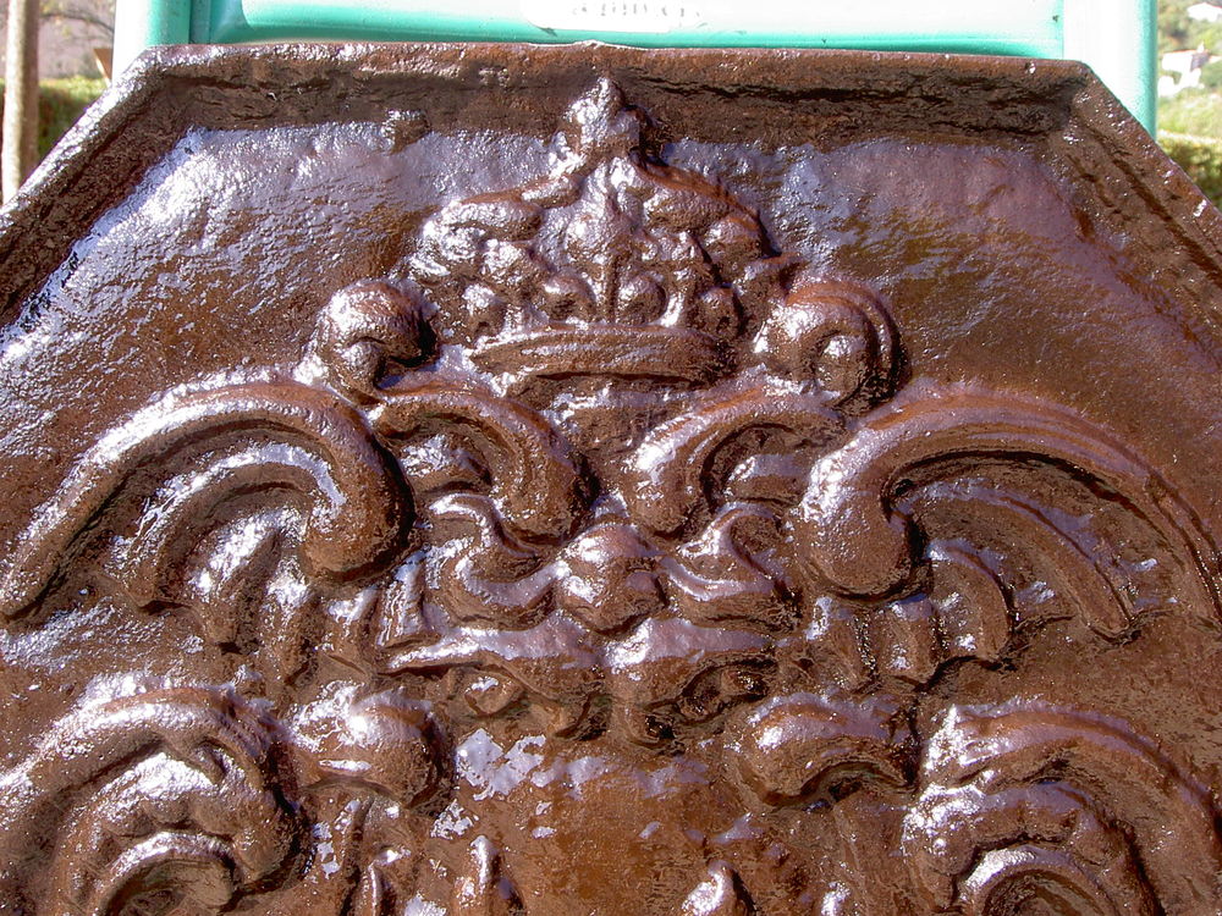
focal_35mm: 39
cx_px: 611
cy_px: 458
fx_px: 1377
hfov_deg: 47.9
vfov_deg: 36.8
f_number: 4.7
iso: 100
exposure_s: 1/110
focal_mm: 8
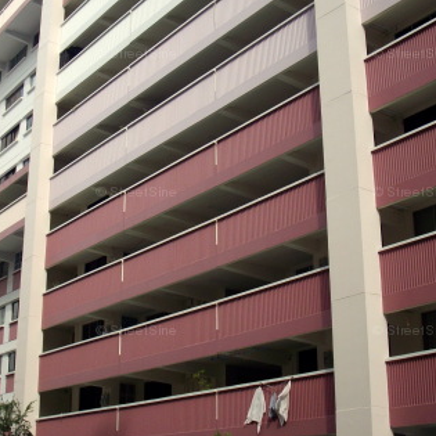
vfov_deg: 30.0
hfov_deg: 30.0
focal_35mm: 57
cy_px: 194
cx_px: 199
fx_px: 812
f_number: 5.6
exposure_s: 1/320
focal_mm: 6.2
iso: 80
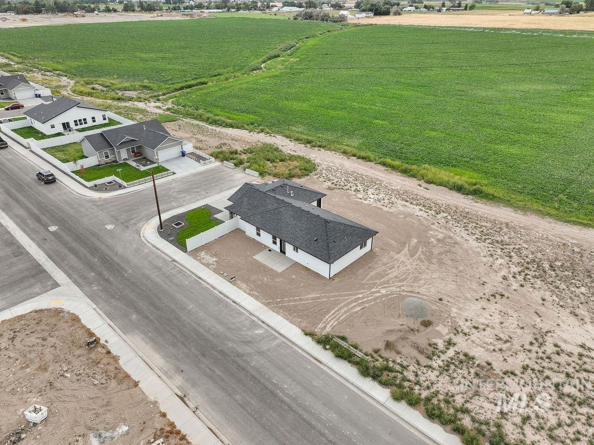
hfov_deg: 71.6
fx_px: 412
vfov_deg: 56.8
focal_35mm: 24
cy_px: 222
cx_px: 297
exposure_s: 1/80
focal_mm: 12.29
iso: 100
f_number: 2.8
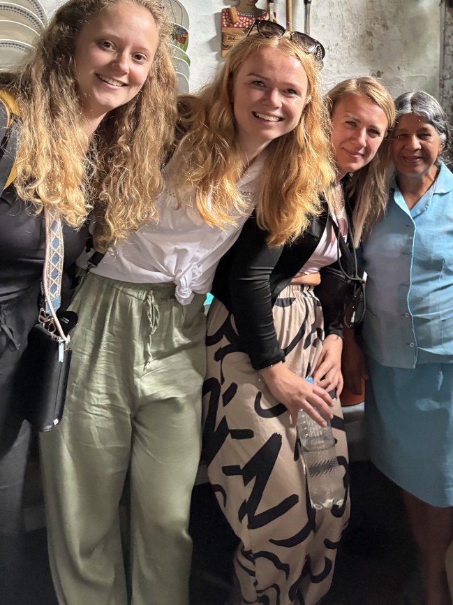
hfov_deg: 34.2
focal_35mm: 41
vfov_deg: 44.3
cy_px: 151
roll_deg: -4.8
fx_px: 716
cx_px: 353
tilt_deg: -8.4
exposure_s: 1/60
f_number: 1.6
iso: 500
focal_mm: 5.96
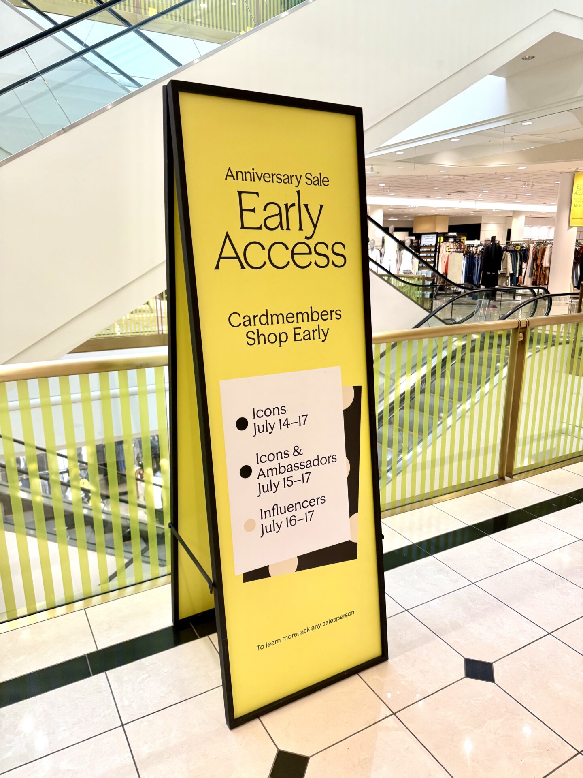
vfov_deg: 71.6
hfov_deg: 56.8
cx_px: 292
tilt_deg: -14.9
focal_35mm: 24
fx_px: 539
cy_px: 389
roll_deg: +1.2
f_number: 1.78
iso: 125
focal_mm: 6.76
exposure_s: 1/60
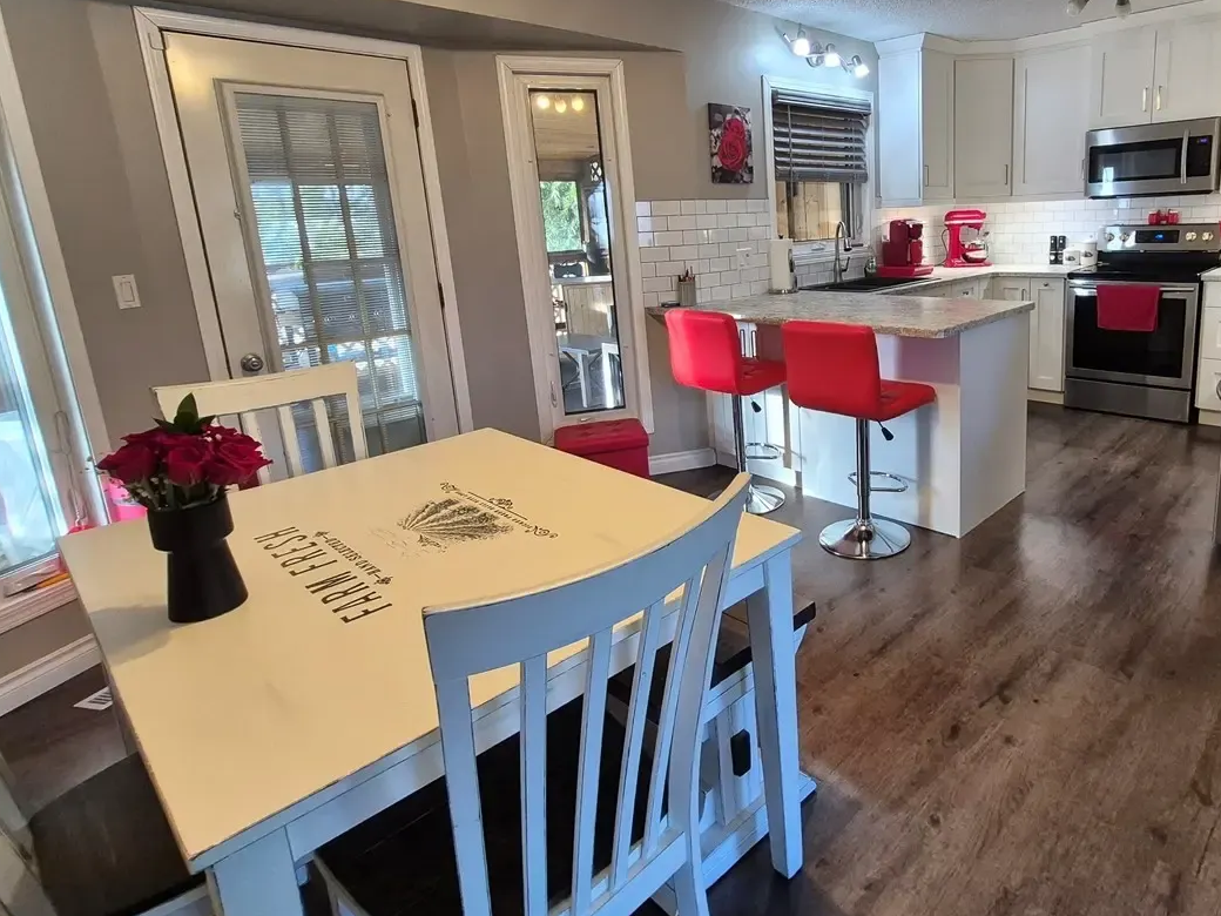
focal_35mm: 20
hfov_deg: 79.5
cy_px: 371
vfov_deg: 65.4
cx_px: 797
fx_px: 705
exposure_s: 1/60
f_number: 2.2
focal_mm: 1.74
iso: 200
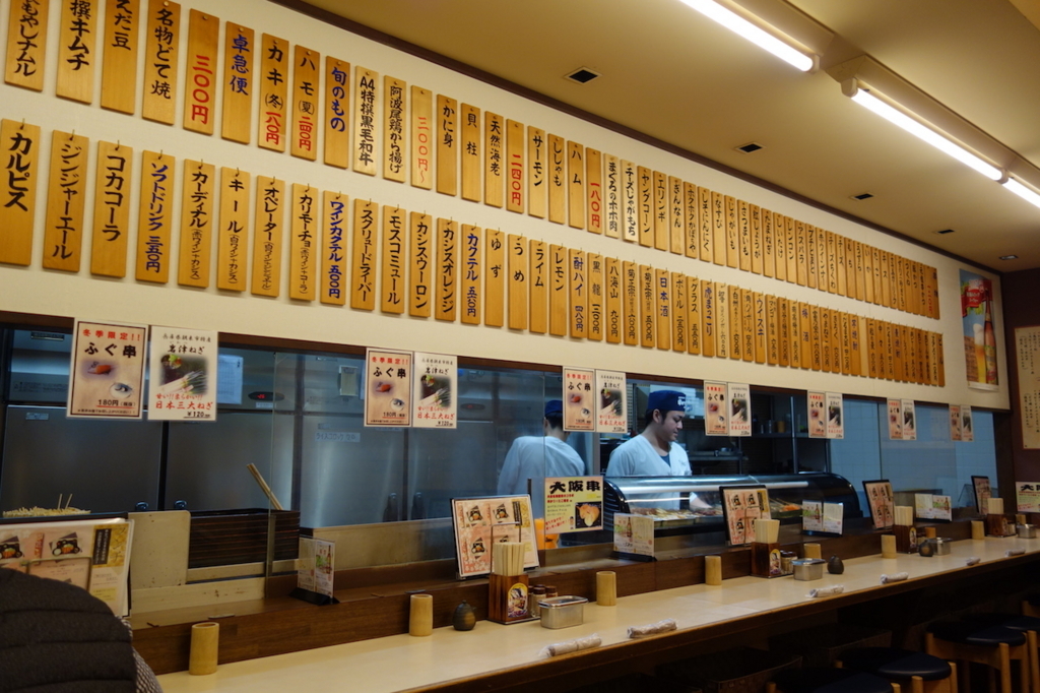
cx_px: 520
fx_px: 809
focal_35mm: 28
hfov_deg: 65.5
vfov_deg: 46.4
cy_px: 346
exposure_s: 1/50
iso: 125
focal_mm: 10.4
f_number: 1.8
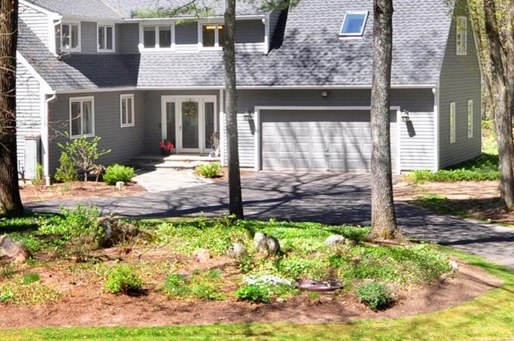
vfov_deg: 29.4
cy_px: 96
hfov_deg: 42.4
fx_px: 641
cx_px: 134
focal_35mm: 45
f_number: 8
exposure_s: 1/160
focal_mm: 20
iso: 250
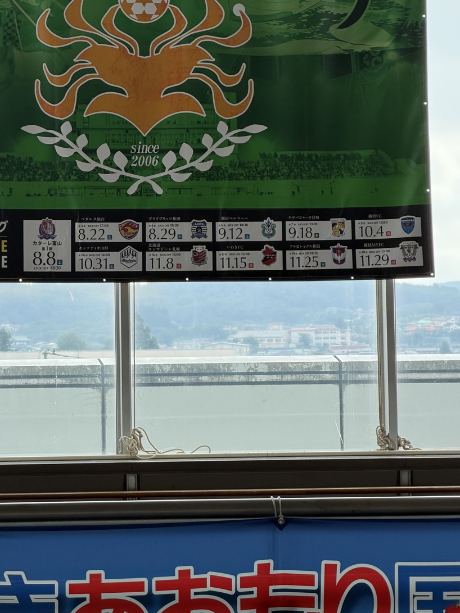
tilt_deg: +4.6
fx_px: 2924
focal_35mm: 165
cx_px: 145
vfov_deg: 11.9
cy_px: 110
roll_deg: +0.4
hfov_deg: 9.0
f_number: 2.8
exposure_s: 1/100
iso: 25
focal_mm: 16.89
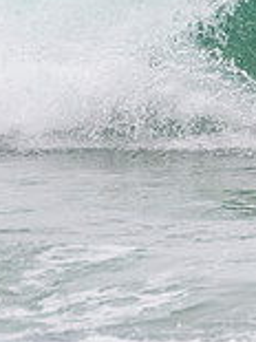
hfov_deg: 0.7
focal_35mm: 2203
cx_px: 398
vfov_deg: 0.9
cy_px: 48
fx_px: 21753
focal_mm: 500
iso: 1600
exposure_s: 1/800
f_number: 5.6
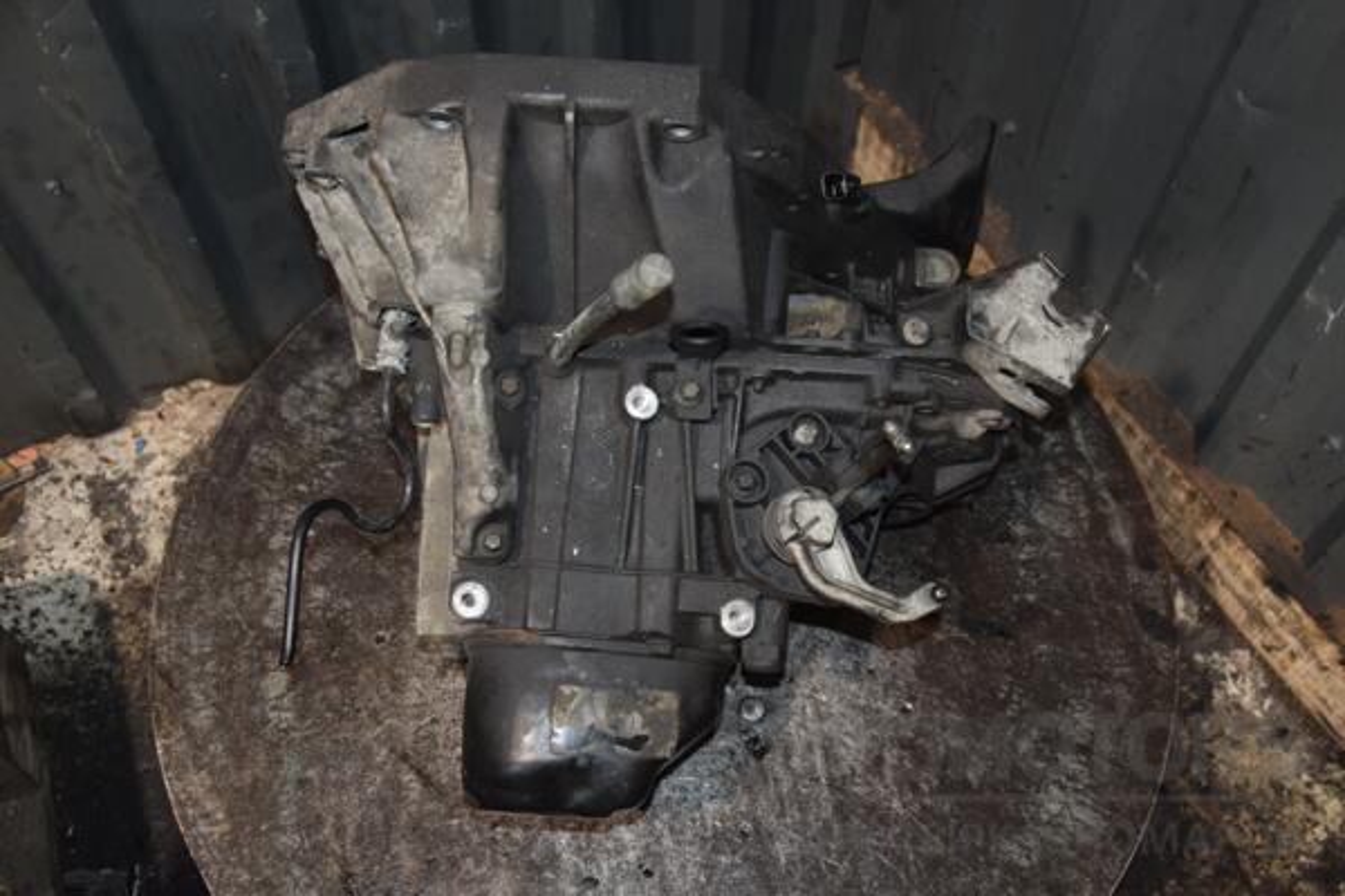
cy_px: 448
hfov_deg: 51.3
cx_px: 672
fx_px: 1401
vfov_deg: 35.5
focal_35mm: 38
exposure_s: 1/60
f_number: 5
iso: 800
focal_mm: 25
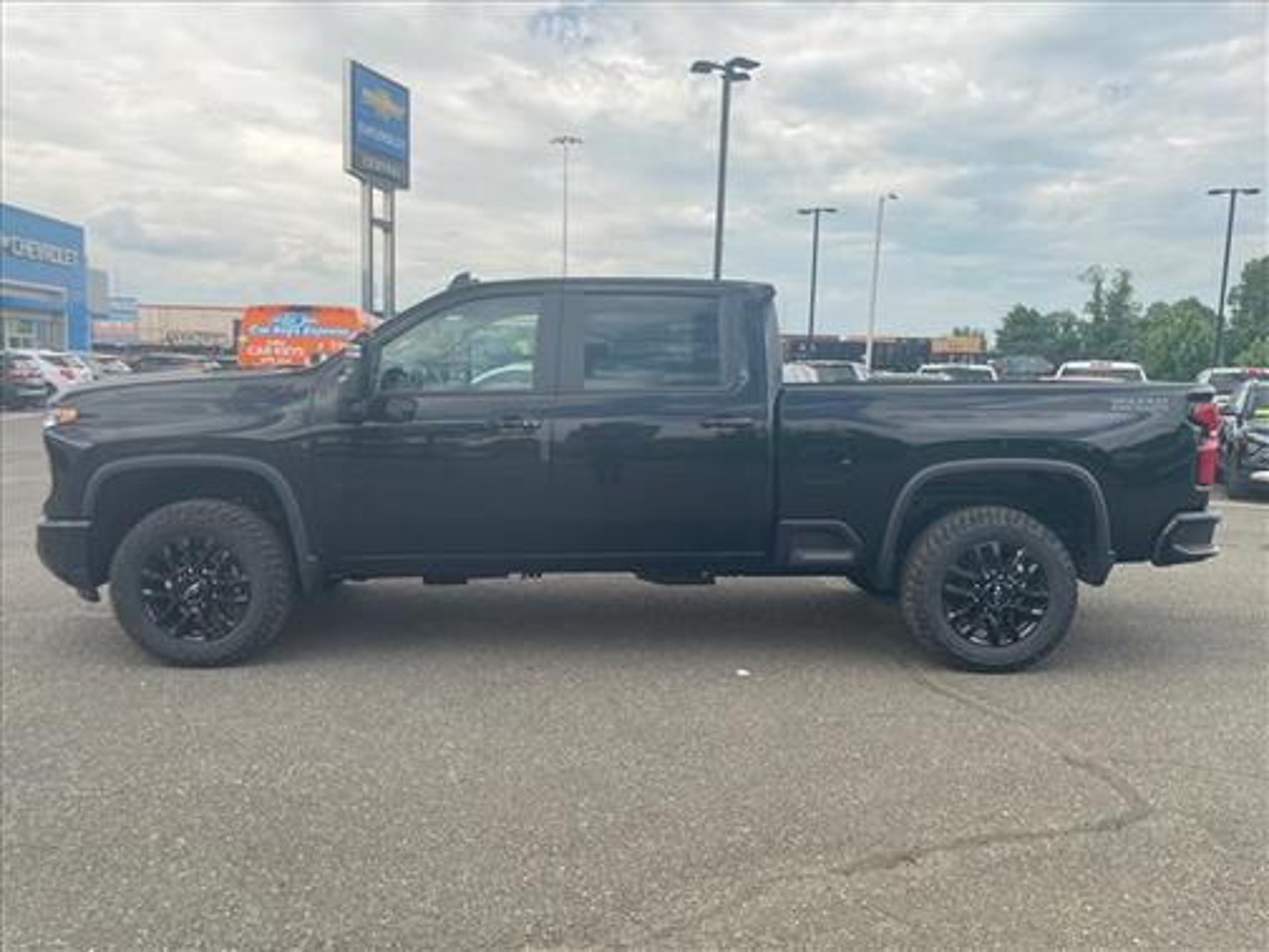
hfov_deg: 67.3
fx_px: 953
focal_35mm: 26
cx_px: 634
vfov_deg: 53.1
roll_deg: -0.5
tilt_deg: -7.0
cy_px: 476
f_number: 1.6
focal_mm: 4.2
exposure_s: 1/831
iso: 32
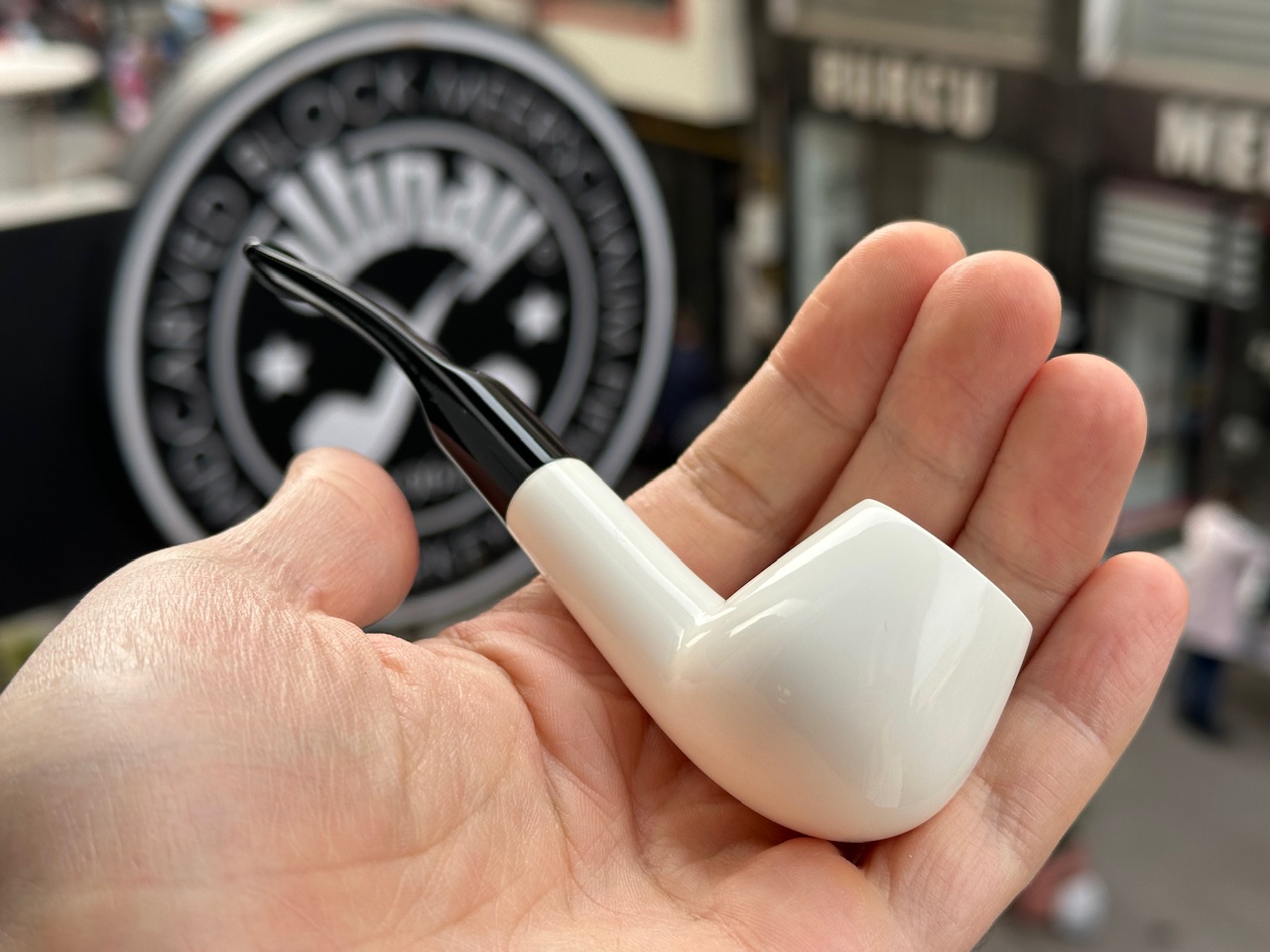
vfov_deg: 30.3
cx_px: 635
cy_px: 476
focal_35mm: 48
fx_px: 1761
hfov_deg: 39.7
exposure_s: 1/880
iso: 64
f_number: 1.78
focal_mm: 6.86
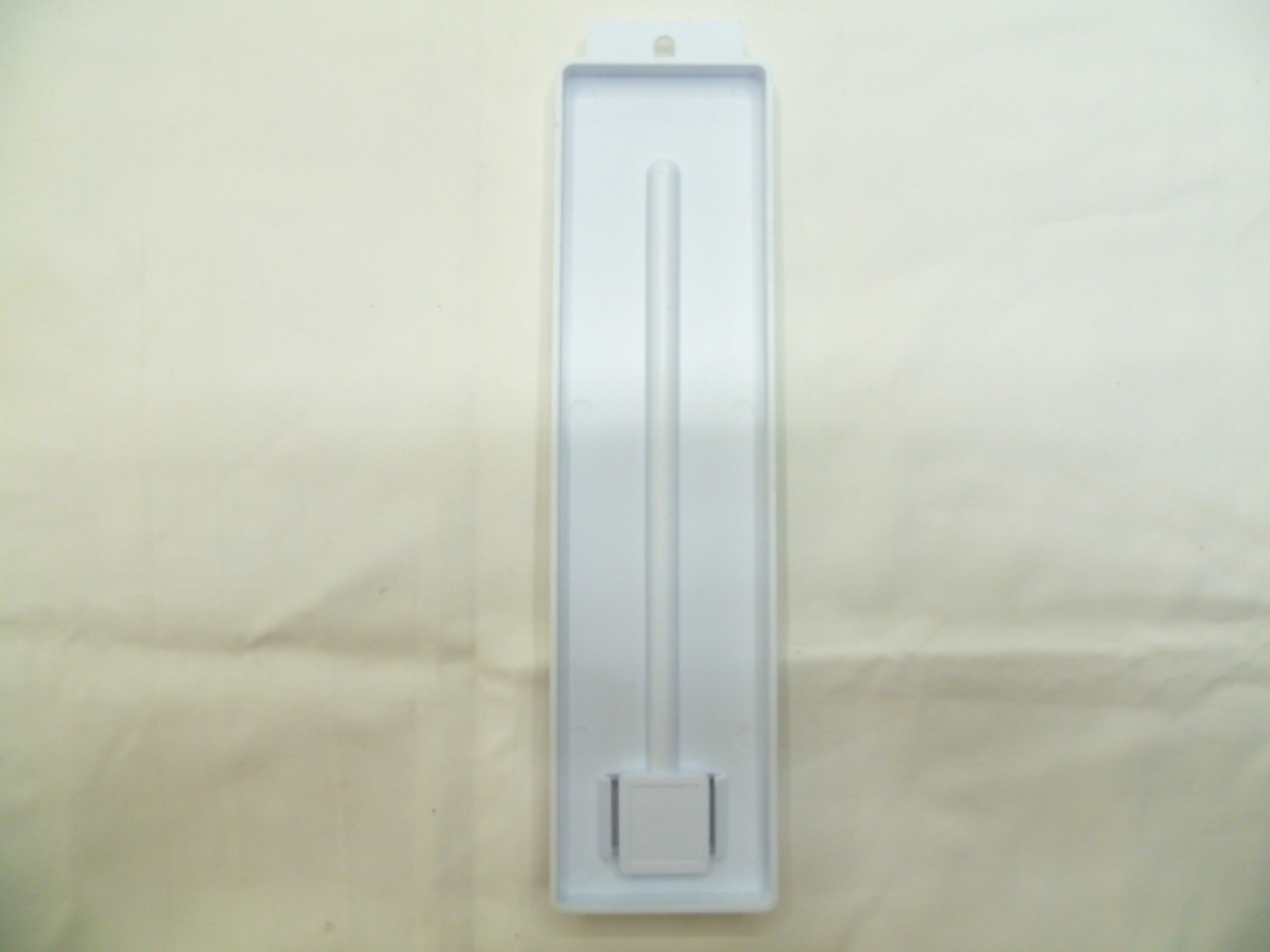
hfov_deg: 63.4
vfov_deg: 49.7
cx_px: 635
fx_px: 1027
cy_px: 476
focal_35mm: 28
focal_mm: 5
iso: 250
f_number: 2.8
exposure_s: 1/30
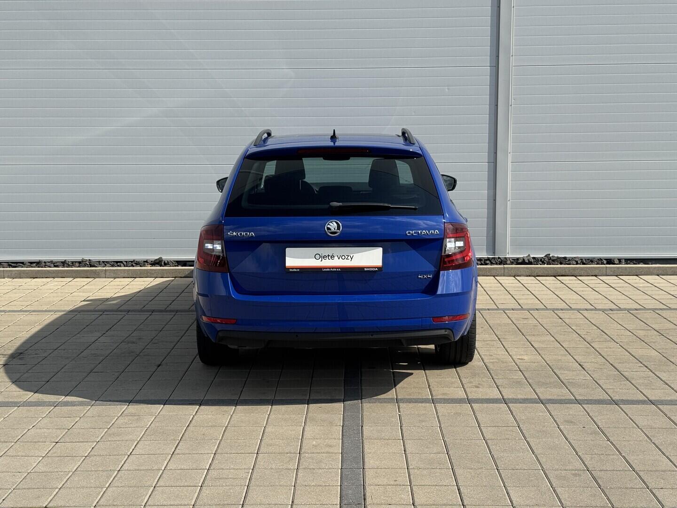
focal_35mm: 48
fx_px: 939
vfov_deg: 30.3
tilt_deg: -7.0
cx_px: 338
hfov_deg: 39.7
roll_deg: +0.9
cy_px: 254
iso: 64
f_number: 1.78
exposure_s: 1/4975
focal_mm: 6.76
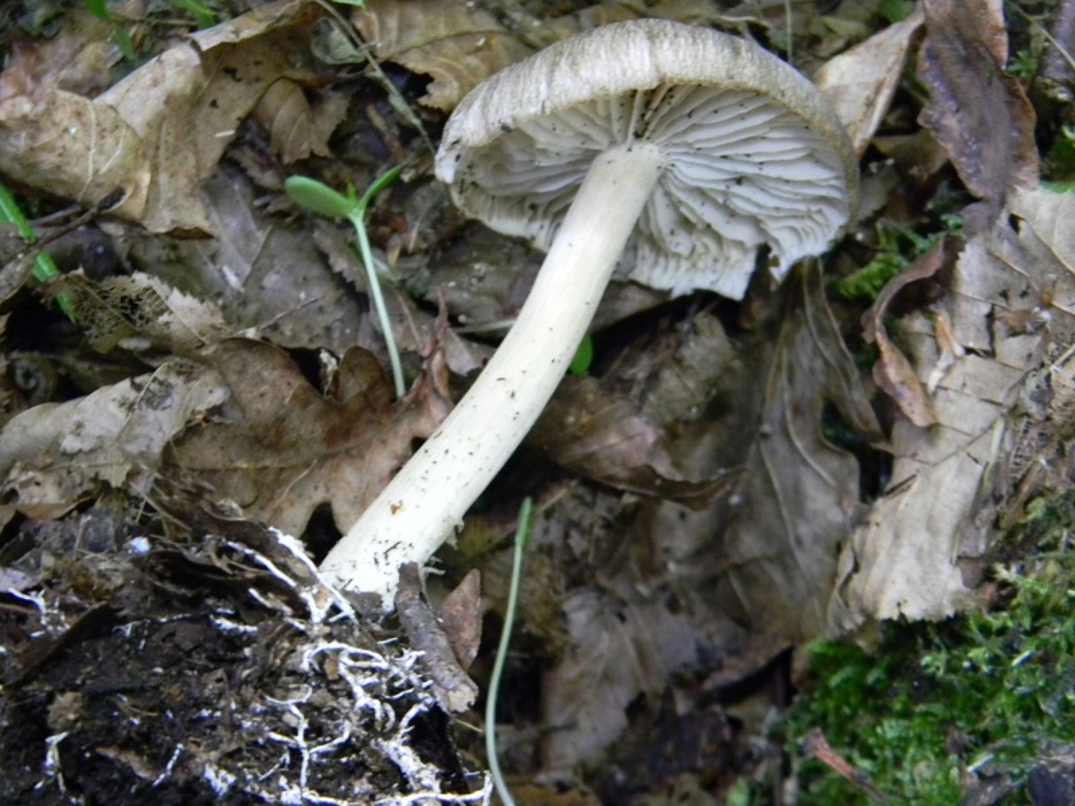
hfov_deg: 23.6
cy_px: 403
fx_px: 2578
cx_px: 538
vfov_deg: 17.8
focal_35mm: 83
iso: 400
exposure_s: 1/4.5
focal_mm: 15.1
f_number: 4.5
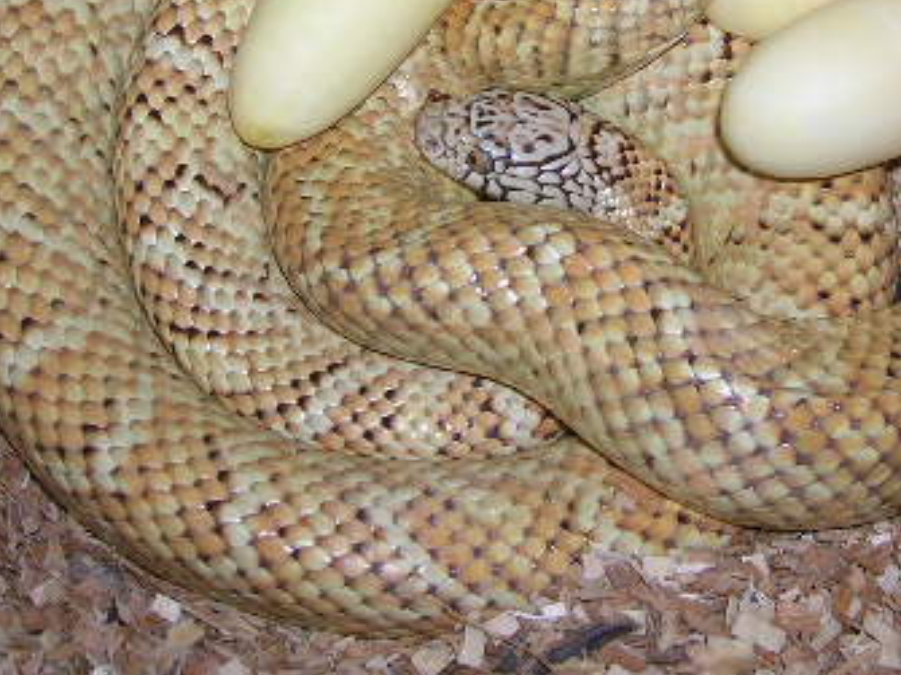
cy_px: 94
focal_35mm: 65
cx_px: 602
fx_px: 1691
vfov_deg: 22.1
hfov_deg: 29.6
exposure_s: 1/60.1
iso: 50
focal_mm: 5.7
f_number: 4.9
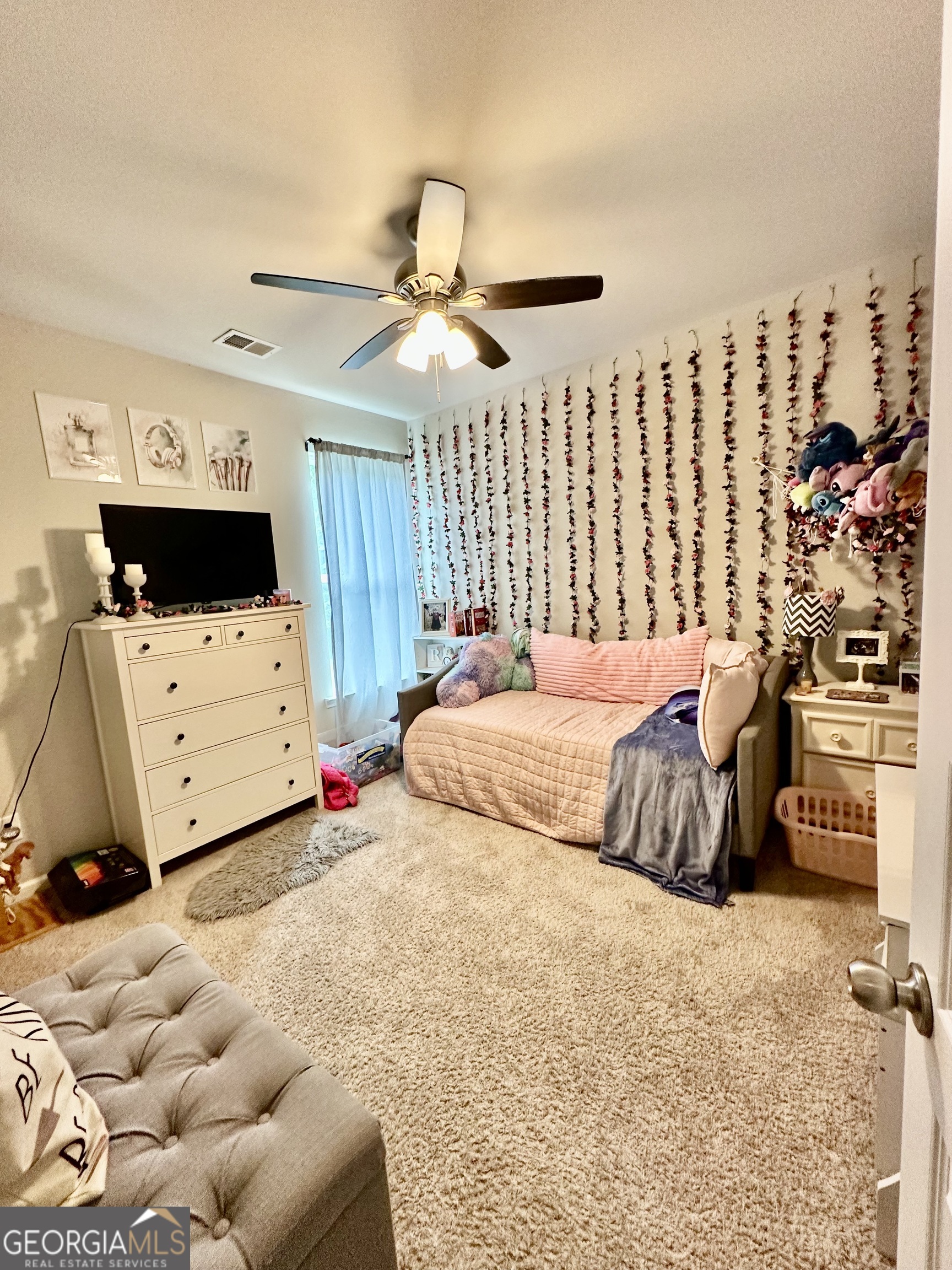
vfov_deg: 102.1
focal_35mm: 14
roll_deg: +3.8
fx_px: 513
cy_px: 635
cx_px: 476
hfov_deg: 85.7
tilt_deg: -6.6
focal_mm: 2.22
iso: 250
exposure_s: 1/120
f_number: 2.2
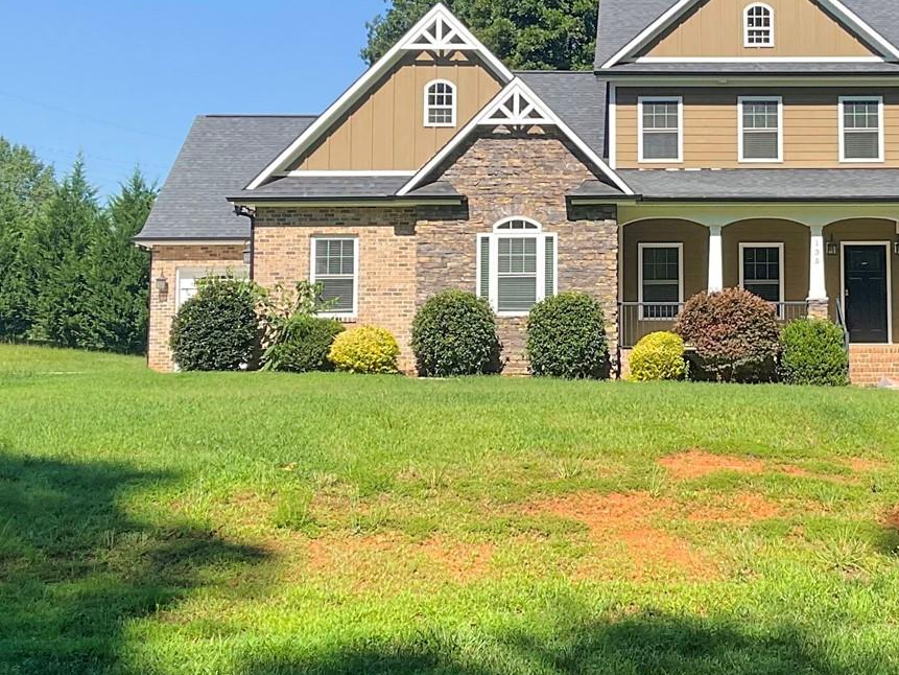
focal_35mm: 69
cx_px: 693
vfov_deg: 21.2
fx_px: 1792
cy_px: 194
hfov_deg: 27.7
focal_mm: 3
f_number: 1.8
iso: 16
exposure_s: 1/1195
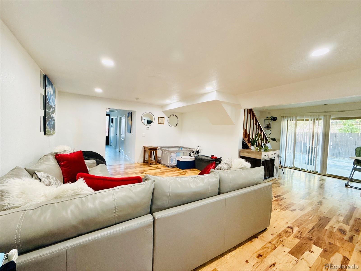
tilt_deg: -1.7
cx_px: 180
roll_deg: -2.9
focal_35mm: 14
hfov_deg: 102.1
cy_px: 136
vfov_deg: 85.7
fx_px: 146
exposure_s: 1/60
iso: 200
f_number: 2.2
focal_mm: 2.22
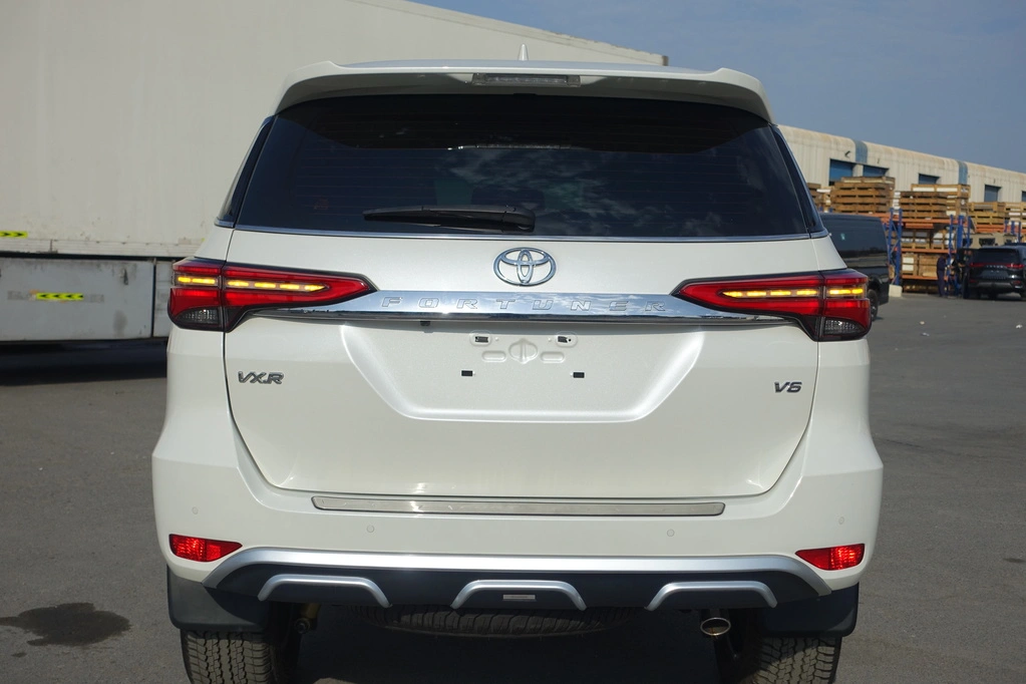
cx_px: 513
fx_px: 1368
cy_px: 342
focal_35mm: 48
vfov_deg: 28.1
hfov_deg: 41.1
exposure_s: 1/400
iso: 125
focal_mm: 17.49
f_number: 5.6
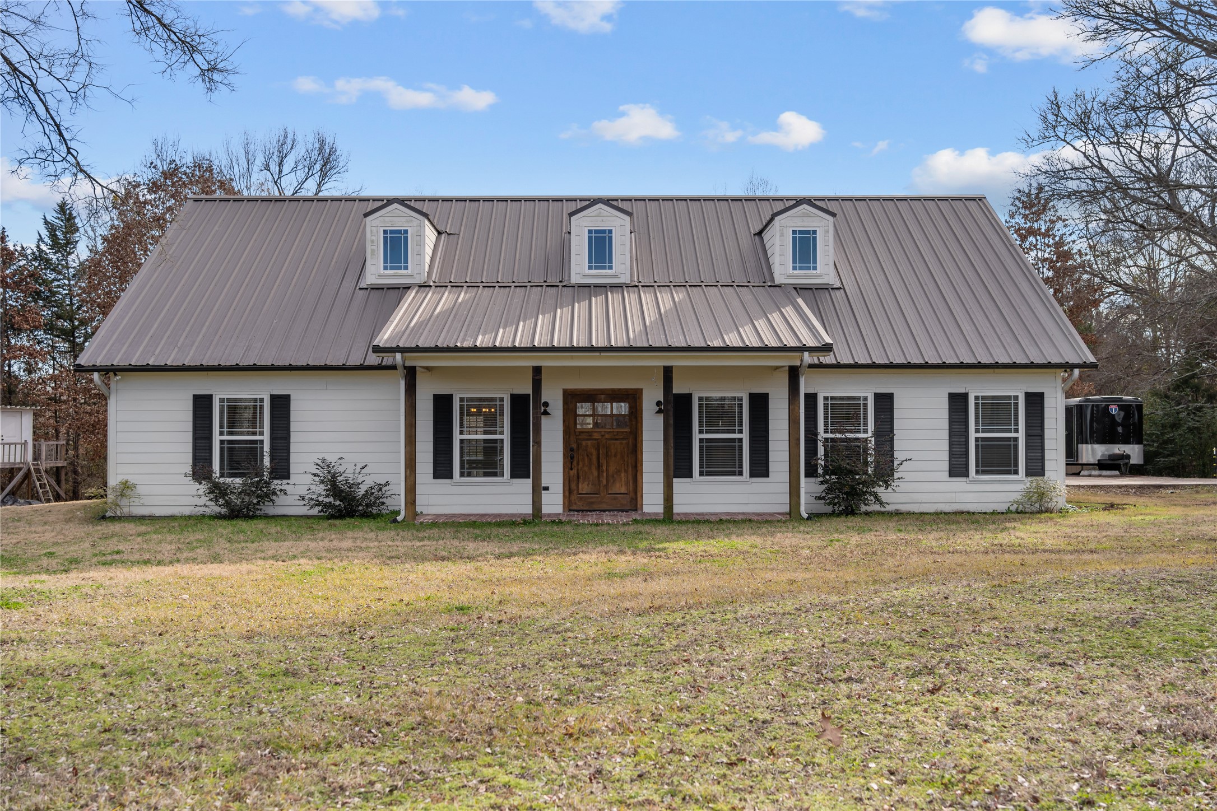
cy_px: 406
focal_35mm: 35
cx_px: 608
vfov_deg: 37.9
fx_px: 1183
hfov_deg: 54.4
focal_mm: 35
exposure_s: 1/320
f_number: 4.5
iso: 100
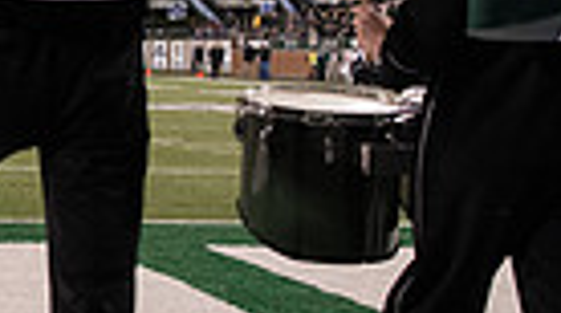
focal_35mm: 106
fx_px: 1574
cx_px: -321
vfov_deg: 11.1
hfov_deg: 17.7
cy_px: -63
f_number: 3.2
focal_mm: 24
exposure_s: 1/1250
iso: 4000
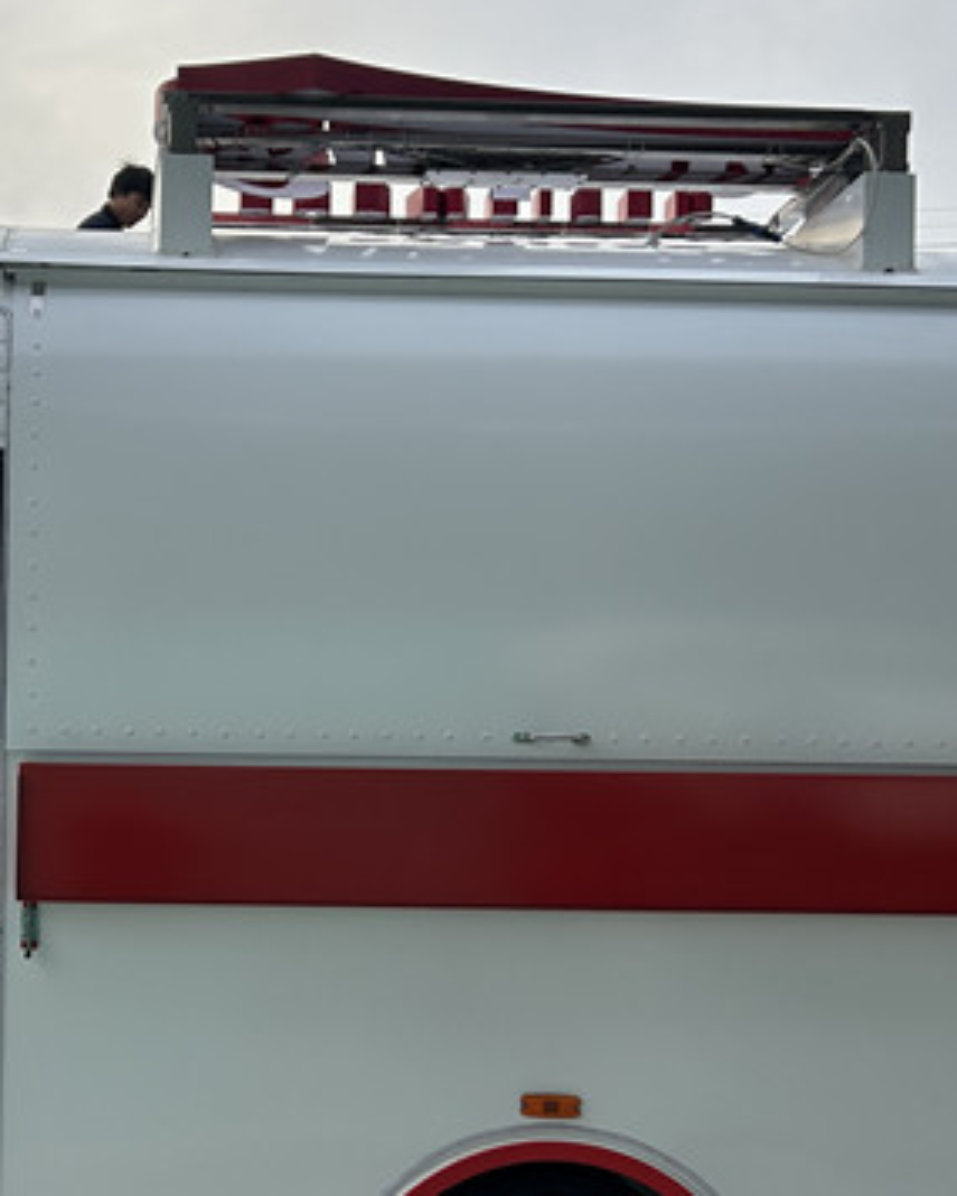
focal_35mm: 57
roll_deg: -0.2
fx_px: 2017
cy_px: 806
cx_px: 188
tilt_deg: -0.8
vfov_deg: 32.7
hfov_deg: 26.2
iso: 50
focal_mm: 5.7
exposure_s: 1/1135
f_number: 1.5
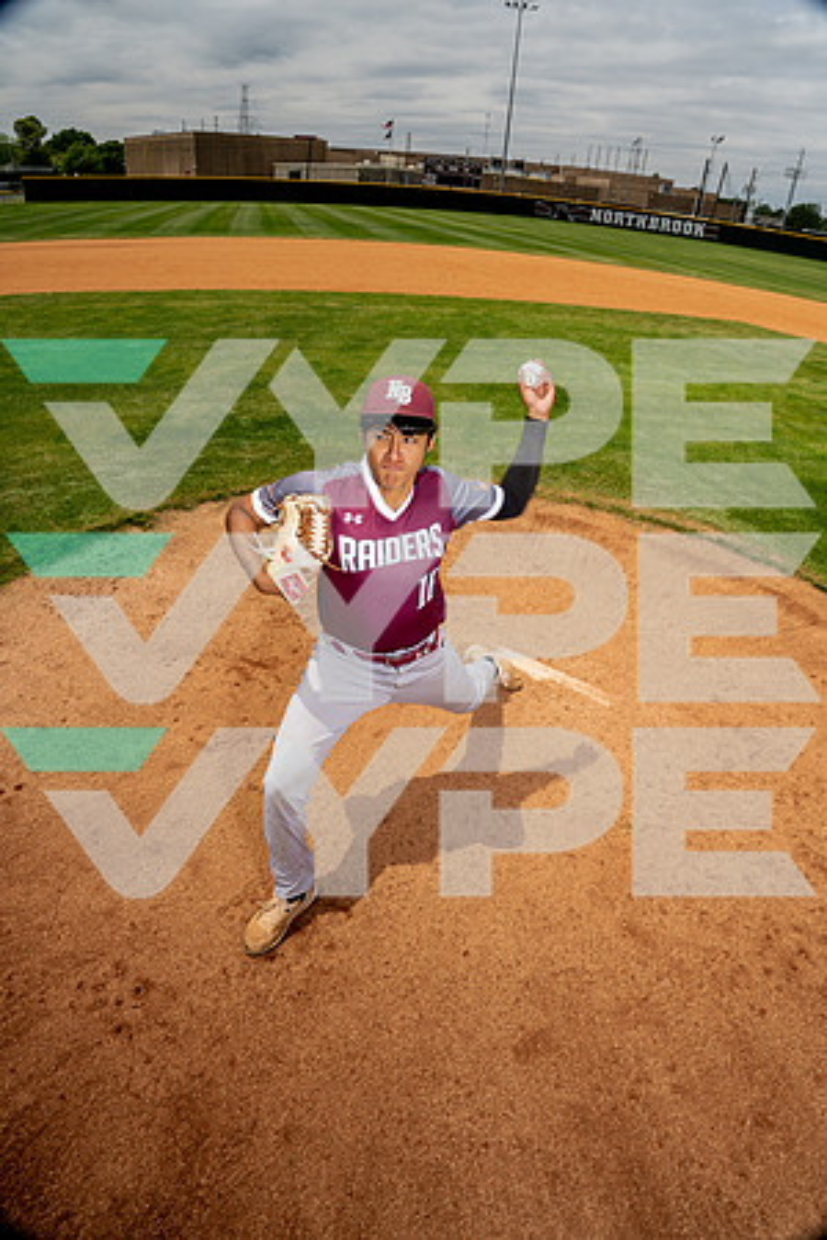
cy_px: 620
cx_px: 414
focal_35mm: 20
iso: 100
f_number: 10
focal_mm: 20
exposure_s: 1/250
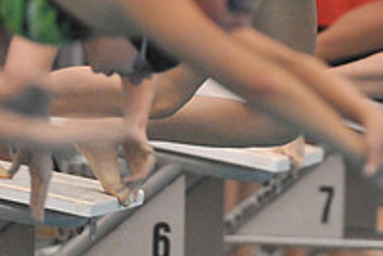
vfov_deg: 1.6
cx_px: 315
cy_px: 91
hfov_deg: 2.4
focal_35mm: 860
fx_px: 9156
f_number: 2.8
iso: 6400
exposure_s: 1/1600
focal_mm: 300
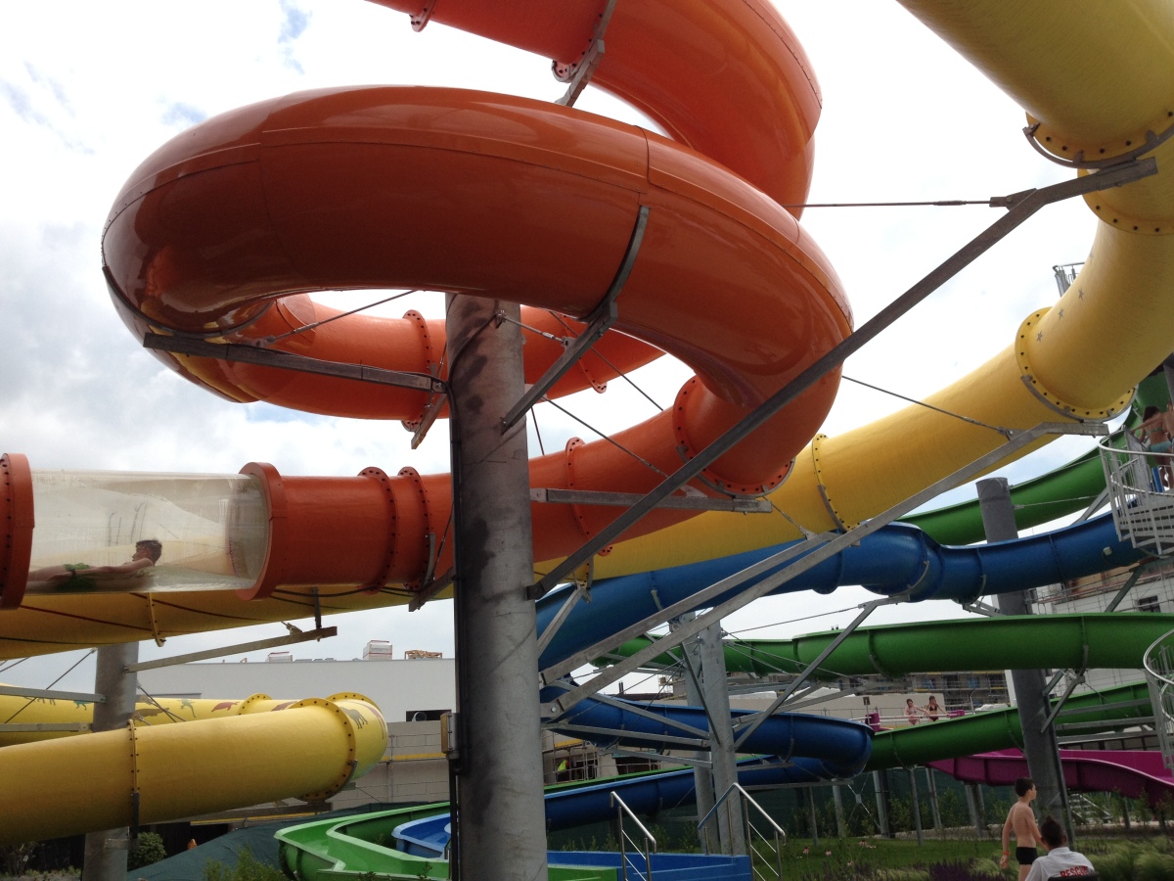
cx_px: 587
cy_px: 440
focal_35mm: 35
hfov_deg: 52.6
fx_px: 1187
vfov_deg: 40.7
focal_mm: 4.28
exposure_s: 1/2404
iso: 50
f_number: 2.4
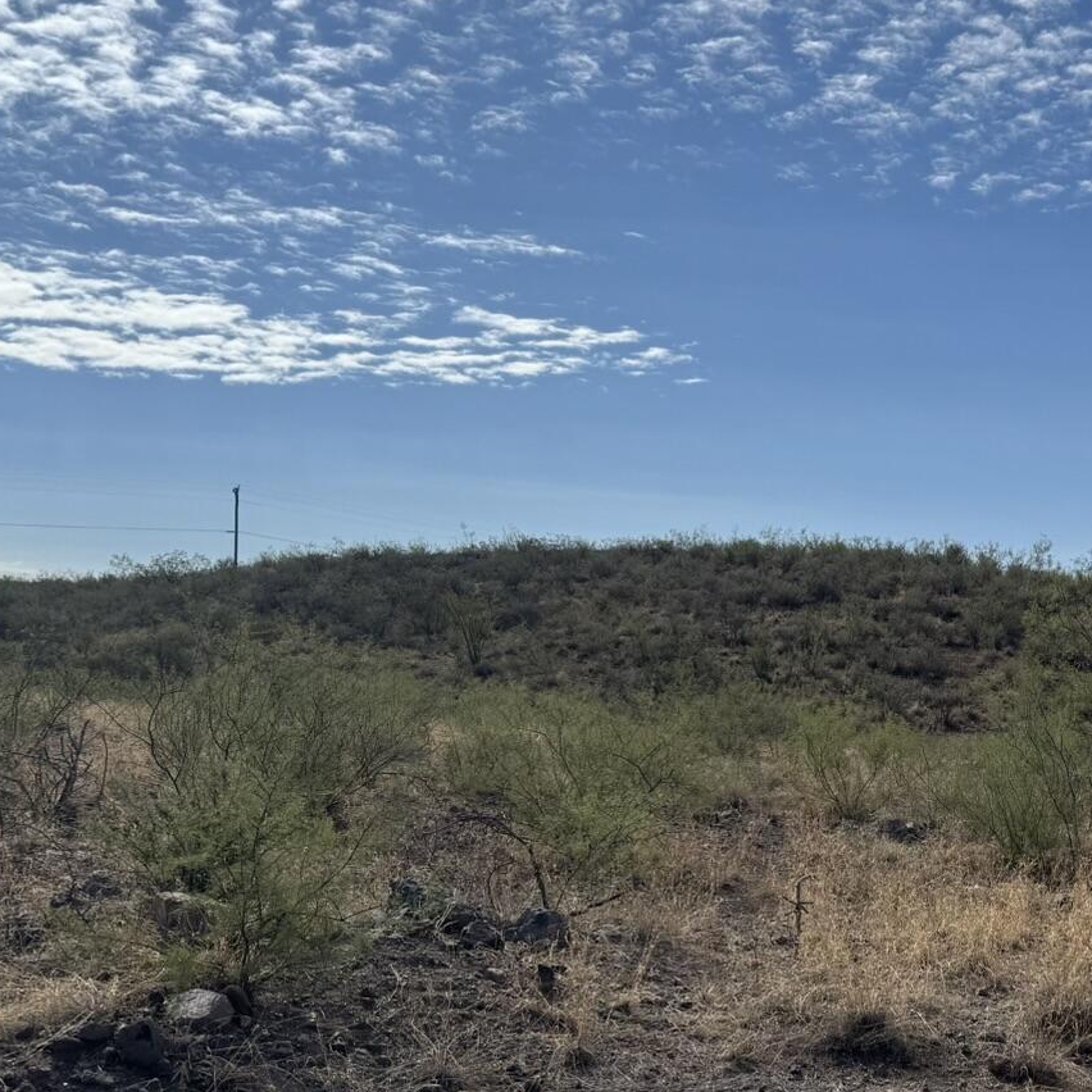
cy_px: 725
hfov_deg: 31.8
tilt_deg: -1.7
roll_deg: +1.2
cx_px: 988
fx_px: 1820
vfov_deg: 33.1
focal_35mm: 51
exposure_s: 1/10417
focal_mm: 6.76
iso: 80
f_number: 1.78
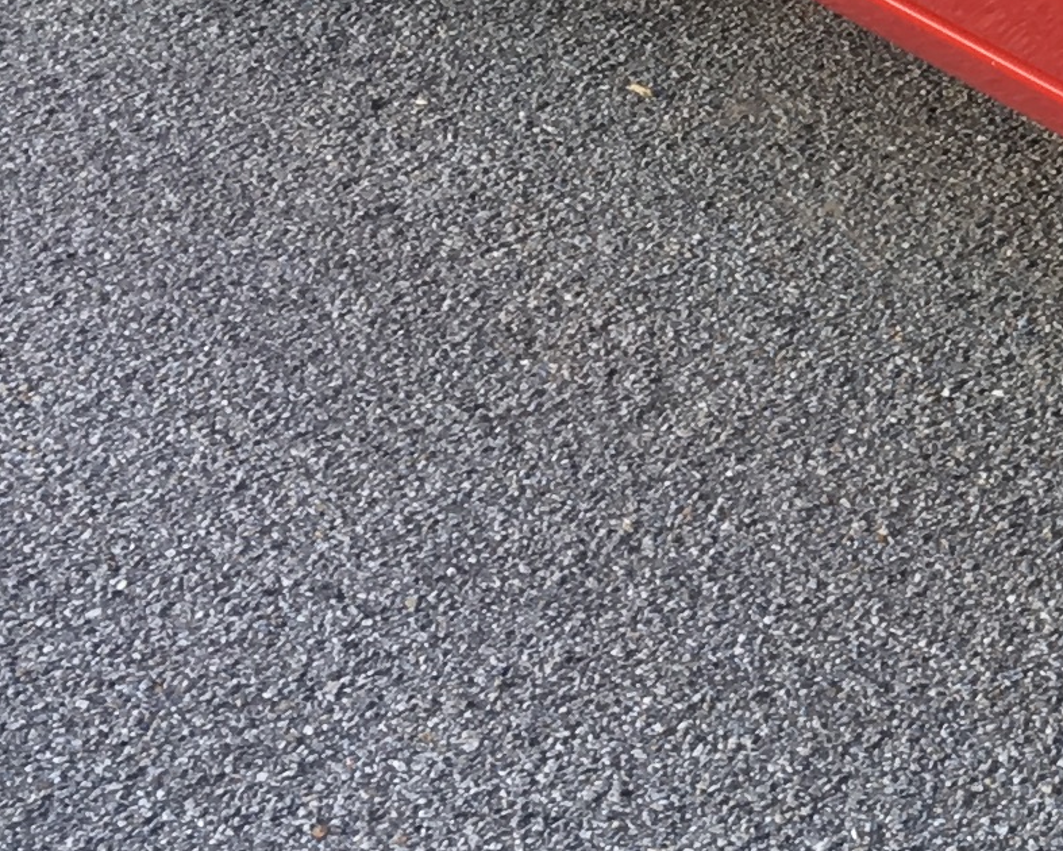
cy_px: -104
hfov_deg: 11.7
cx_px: 2223
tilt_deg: -15.4
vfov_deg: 10.5
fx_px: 4563
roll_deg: +1.8
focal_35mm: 145
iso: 25
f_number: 2.2
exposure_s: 1/129
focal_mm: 4.15
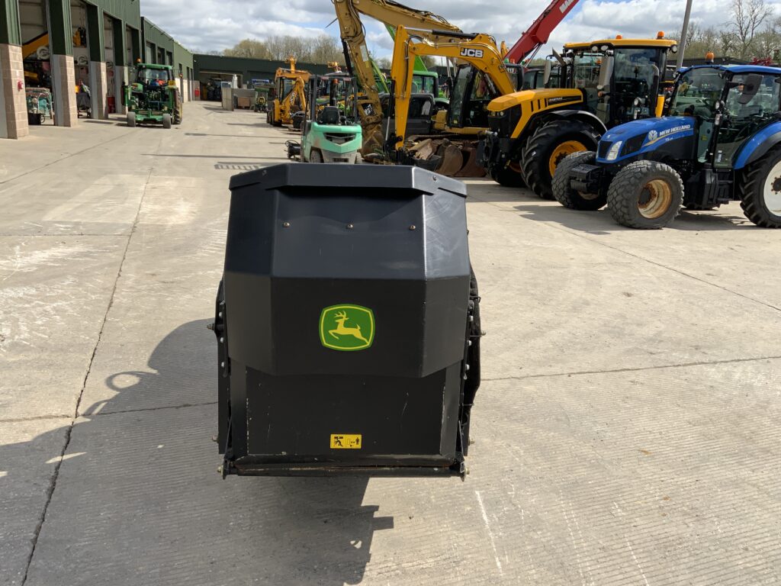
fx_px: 654
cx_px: 390
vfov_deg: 48.2
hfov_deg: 61.7
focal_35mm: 29
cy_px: 293
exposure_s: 1/1675
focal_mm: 3
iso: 16
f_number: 1.8
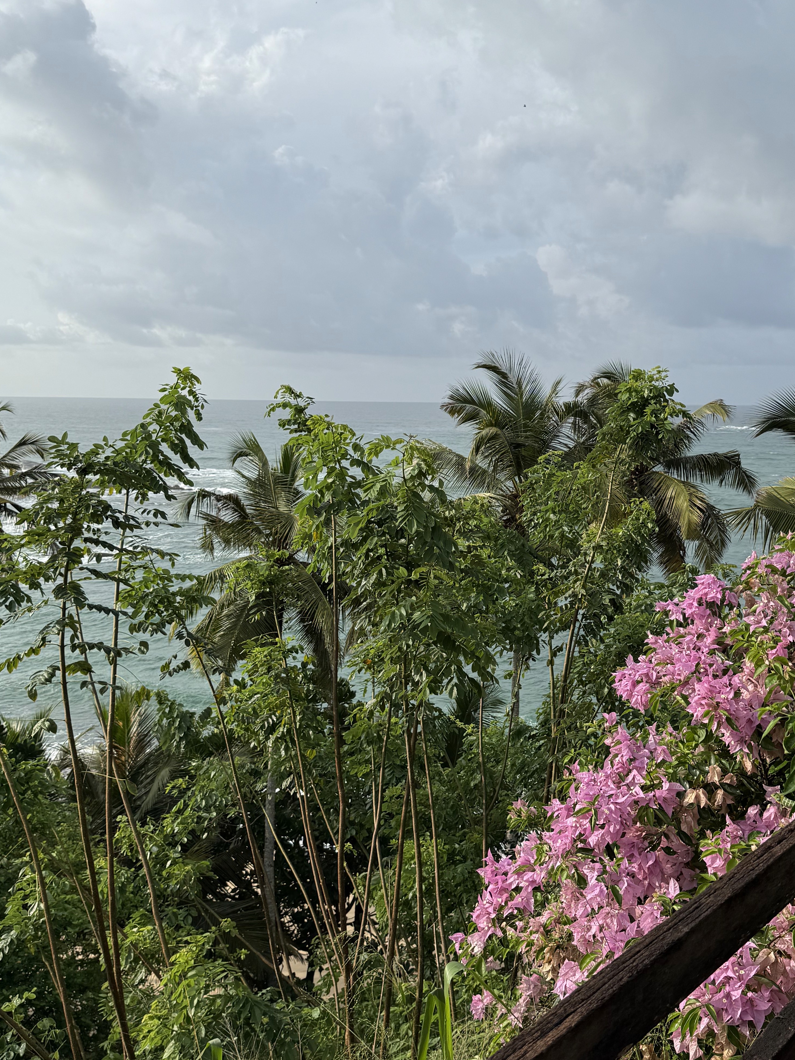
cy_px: 491
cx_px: 482
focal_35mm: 35
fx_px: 1072
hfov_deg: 40.5
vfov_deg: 52.6
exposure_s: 1/4167
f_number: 1.78
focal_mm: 6.76
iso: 80
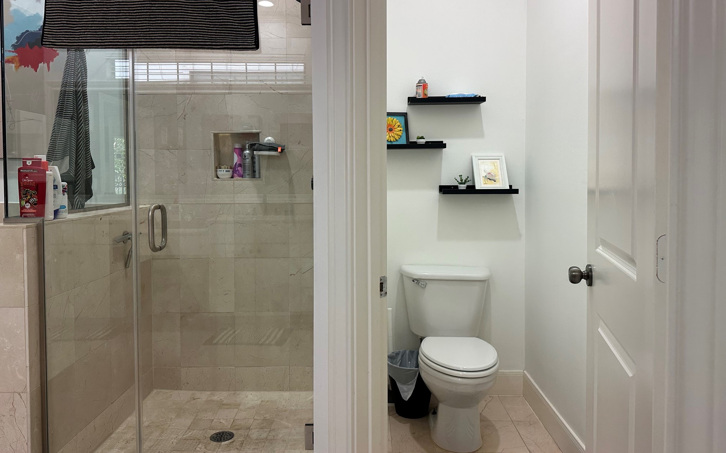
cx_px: 358
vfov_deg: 47.4
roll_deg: +0.3
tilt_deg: -1.6
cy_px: 185
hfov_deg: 70.4
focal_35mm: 26
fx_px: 514
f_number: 1.78
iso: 125
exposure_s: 1/120
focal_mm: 6.86
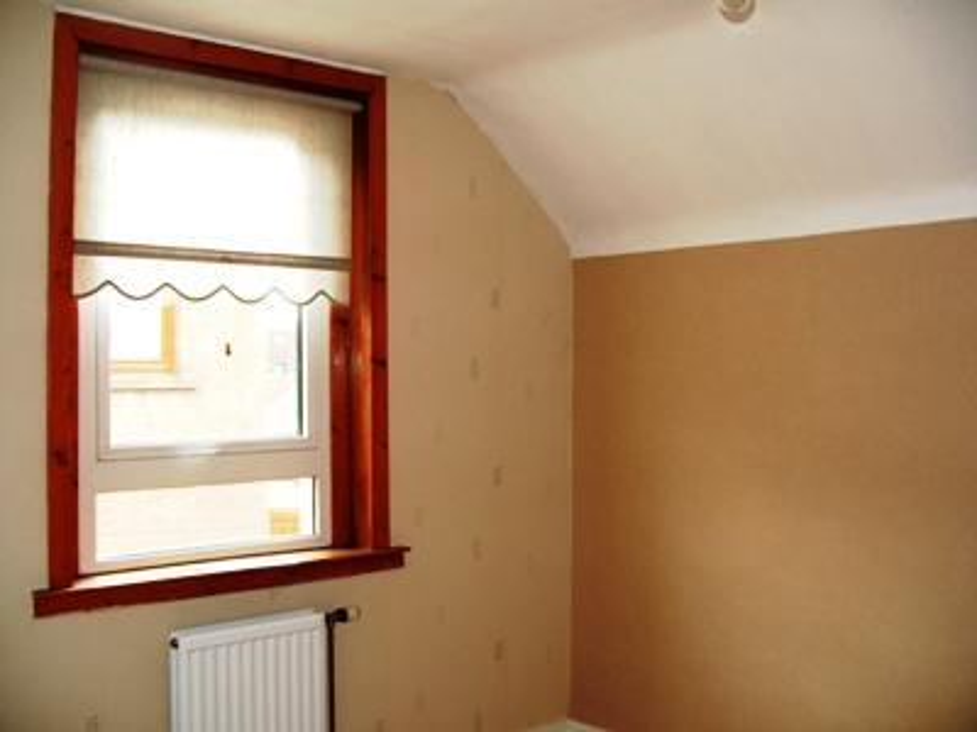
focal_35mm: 35
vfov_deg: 40.7
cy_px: 366
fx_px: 988
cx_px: 488
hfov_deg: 52.6
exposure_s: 1/45
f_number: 2.8
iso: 100
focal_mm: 7.8
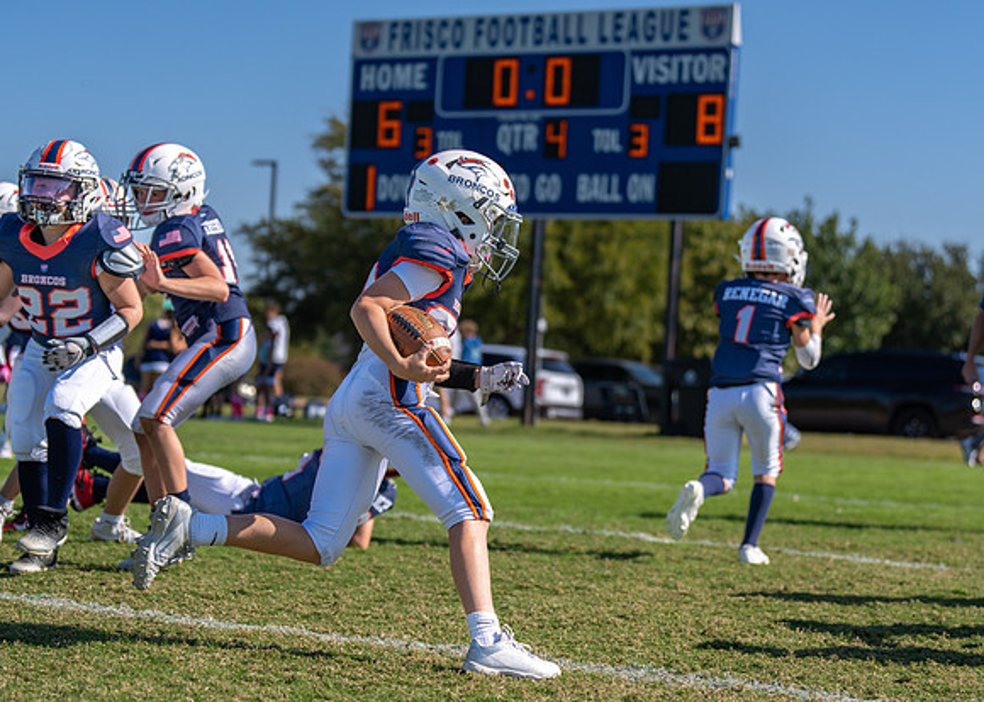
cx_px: 497
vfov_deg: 16.4
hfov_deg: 22.9
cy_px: 388
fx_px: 2429
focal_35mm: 87
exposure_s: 1/4000
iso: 100
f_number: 2.8
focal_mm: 70
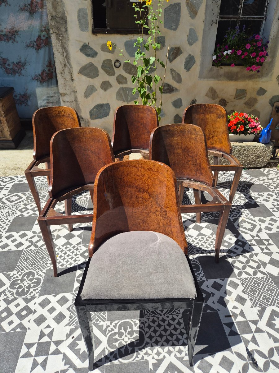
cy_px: 186
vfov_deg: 73.9
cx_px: 140
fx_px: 247
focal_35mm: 23
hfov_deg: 58.9
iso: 50
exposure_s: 1/2912
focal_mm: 5.4
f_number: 1.8
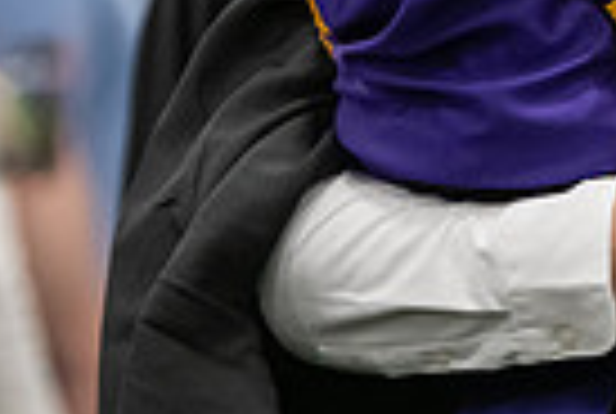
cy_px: -146
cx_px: 1066
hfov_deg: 2.9
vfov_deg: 1.9
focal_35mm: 719
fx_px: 12330
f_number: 3.2
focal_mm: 170
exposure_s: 1/200
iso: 3200
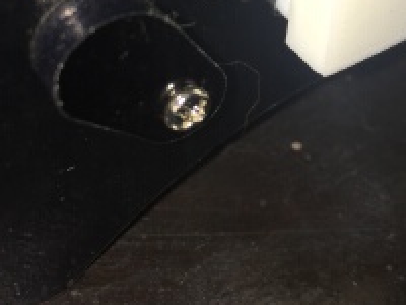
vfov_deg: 24.4
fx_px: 680
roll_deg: -5.2
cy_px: 24
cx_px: 288
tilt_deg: -41.8
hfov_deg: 32.8
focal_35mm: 58
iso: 25
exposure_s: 1/265
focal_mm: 4.15
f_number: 2.2
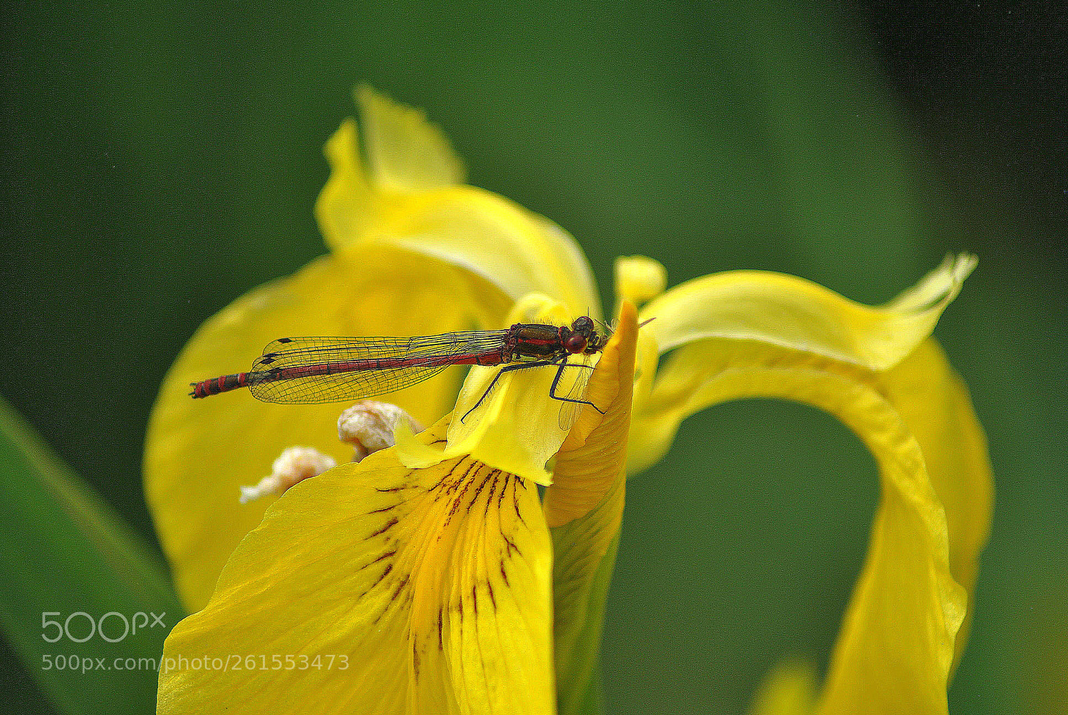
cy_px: 358
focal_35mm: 278
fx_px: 8242
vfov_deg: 5.0
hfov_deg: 7.4
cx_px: 534
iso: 200
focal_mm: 185
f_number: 4.5
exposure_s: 1/800
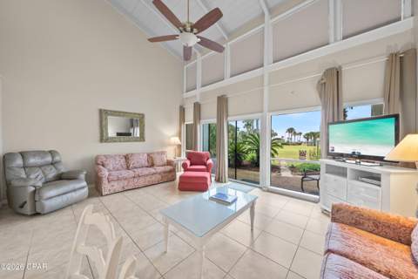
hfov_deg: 112.6
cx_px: 209
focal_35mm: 12
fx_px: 139
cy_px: 140
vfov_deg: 90.0
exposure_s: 1/4
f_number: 7.1
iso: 400
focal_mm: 12
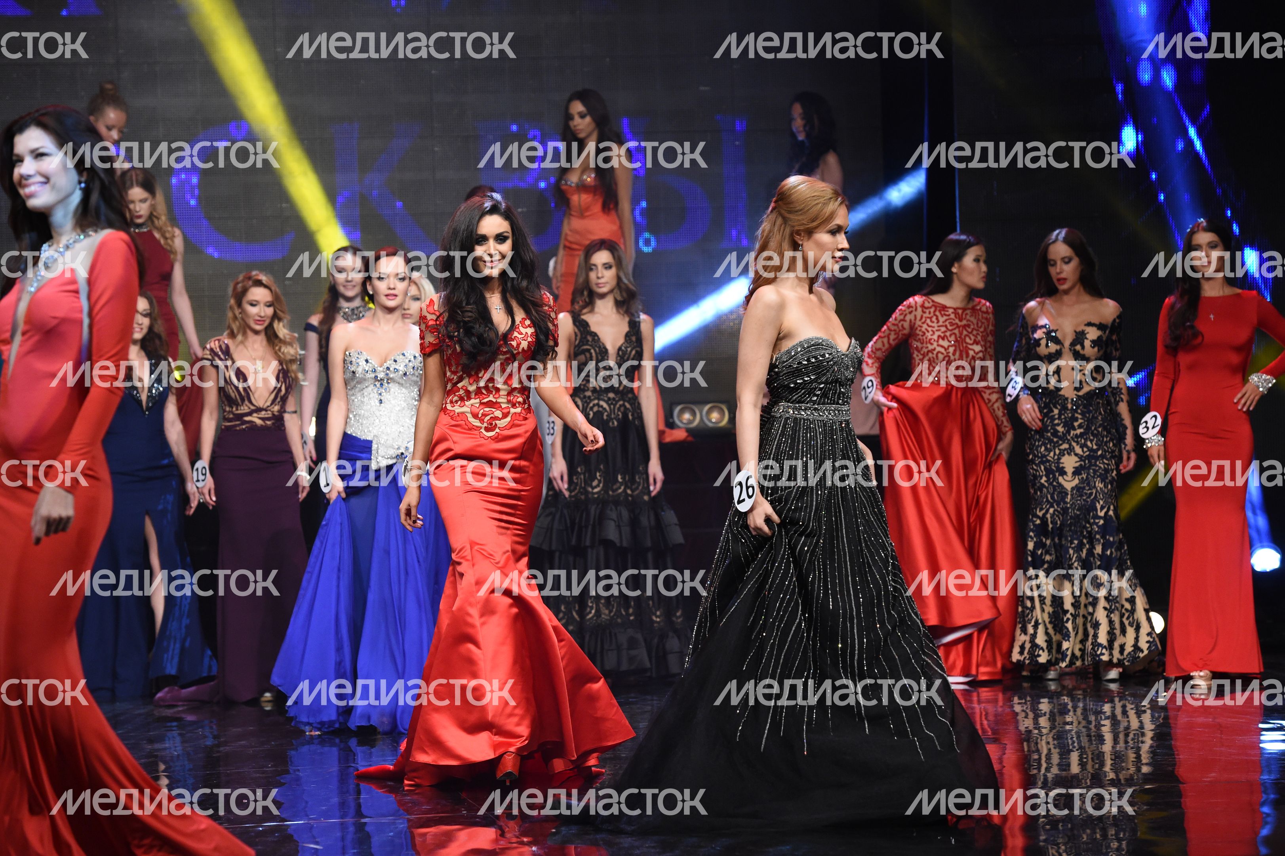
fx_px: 4138
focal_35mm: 116
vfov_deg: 11.8
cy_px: 428
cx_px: 642
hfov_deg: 17.7
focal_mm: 116
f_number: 5
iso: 3200
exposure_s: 1/400
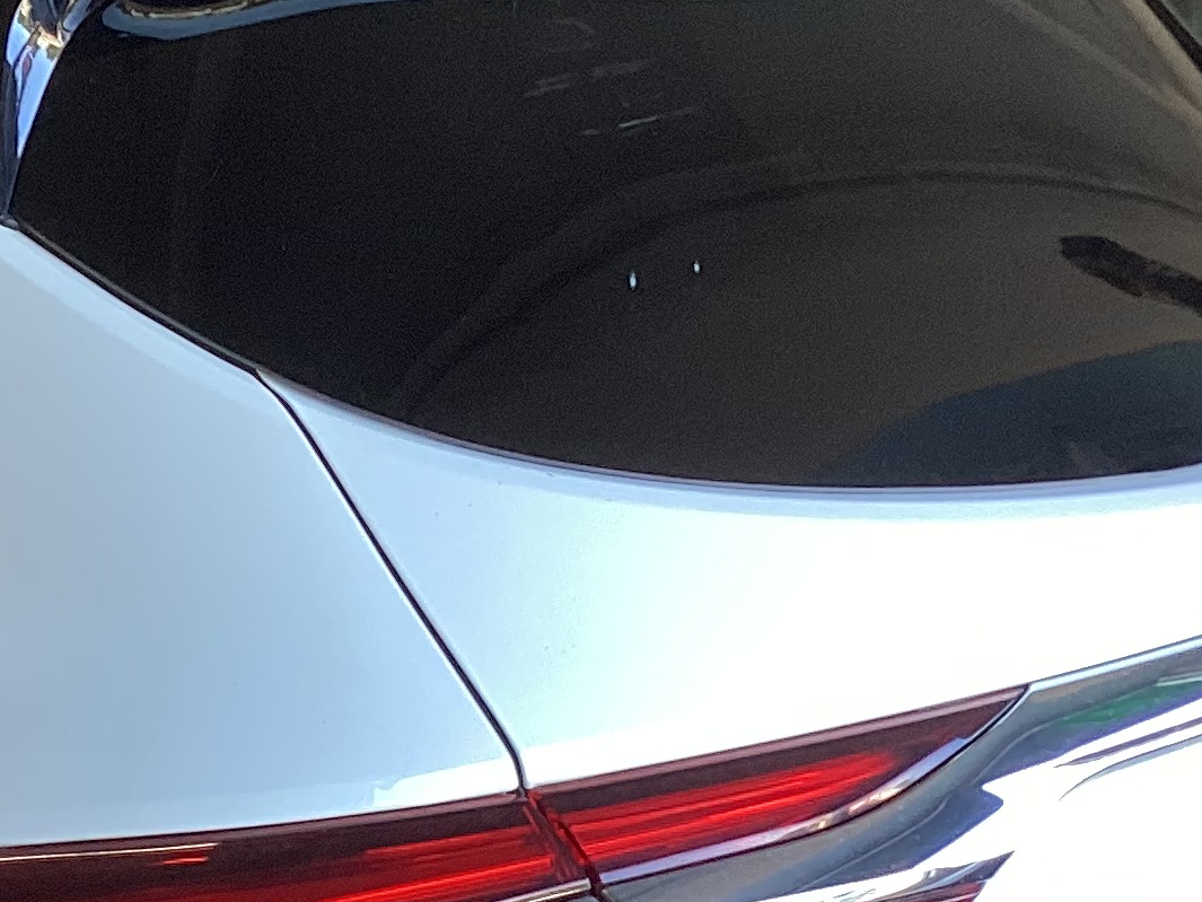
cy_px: 1032
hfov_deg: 19.8
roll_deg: +1.4
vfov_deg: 15.1
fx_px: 3299
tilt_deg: -20.0
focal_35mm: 95
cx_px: -89
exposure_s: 1/50
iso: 50
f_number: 2.4
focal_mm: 3.3
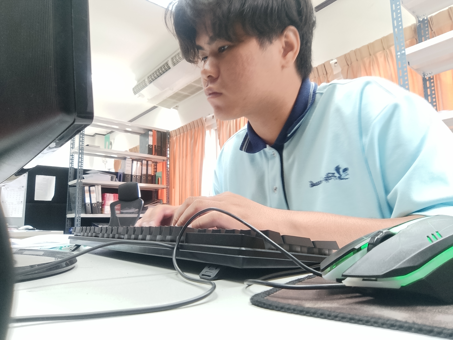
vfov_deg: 56.8
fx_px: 314
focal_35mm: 24
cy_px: 170
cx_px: 226
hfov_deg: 71.6
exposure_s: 1/33.3
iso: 125
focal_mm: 3.27
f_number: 2.4
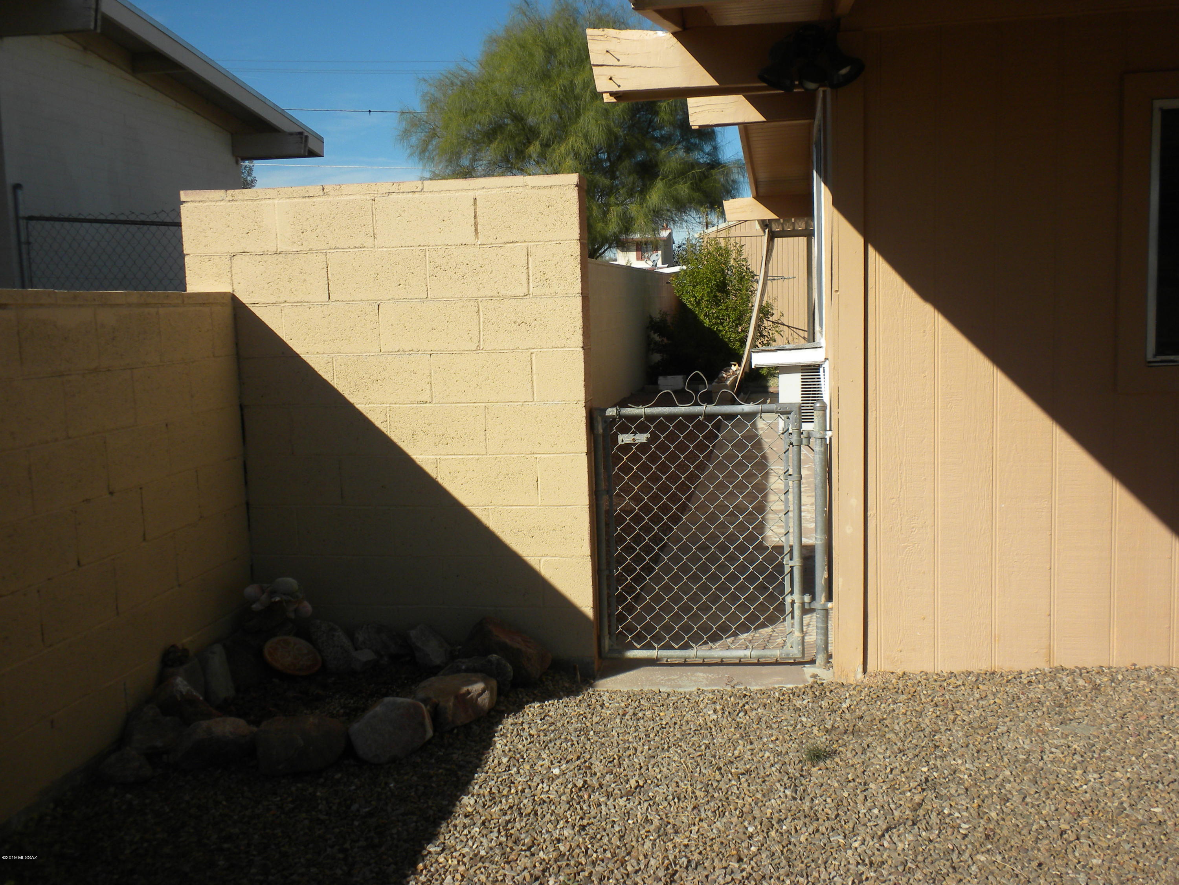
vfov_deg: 38.7
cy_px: 442
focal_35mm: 37
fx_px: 1260
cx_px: 590
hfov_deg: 50.1
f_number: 10
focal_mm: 6.6
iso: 64
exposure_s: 1/148
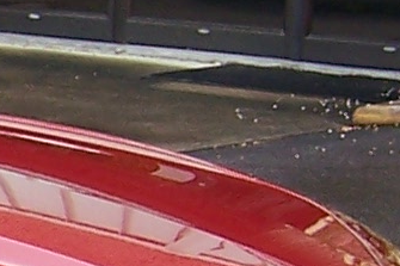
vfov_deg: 5.2
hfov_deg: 6.9
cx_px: -882
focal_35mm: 264
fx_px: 2932
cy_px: 291
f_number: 3.4
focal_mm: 5.5
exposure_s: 1/180
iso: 80
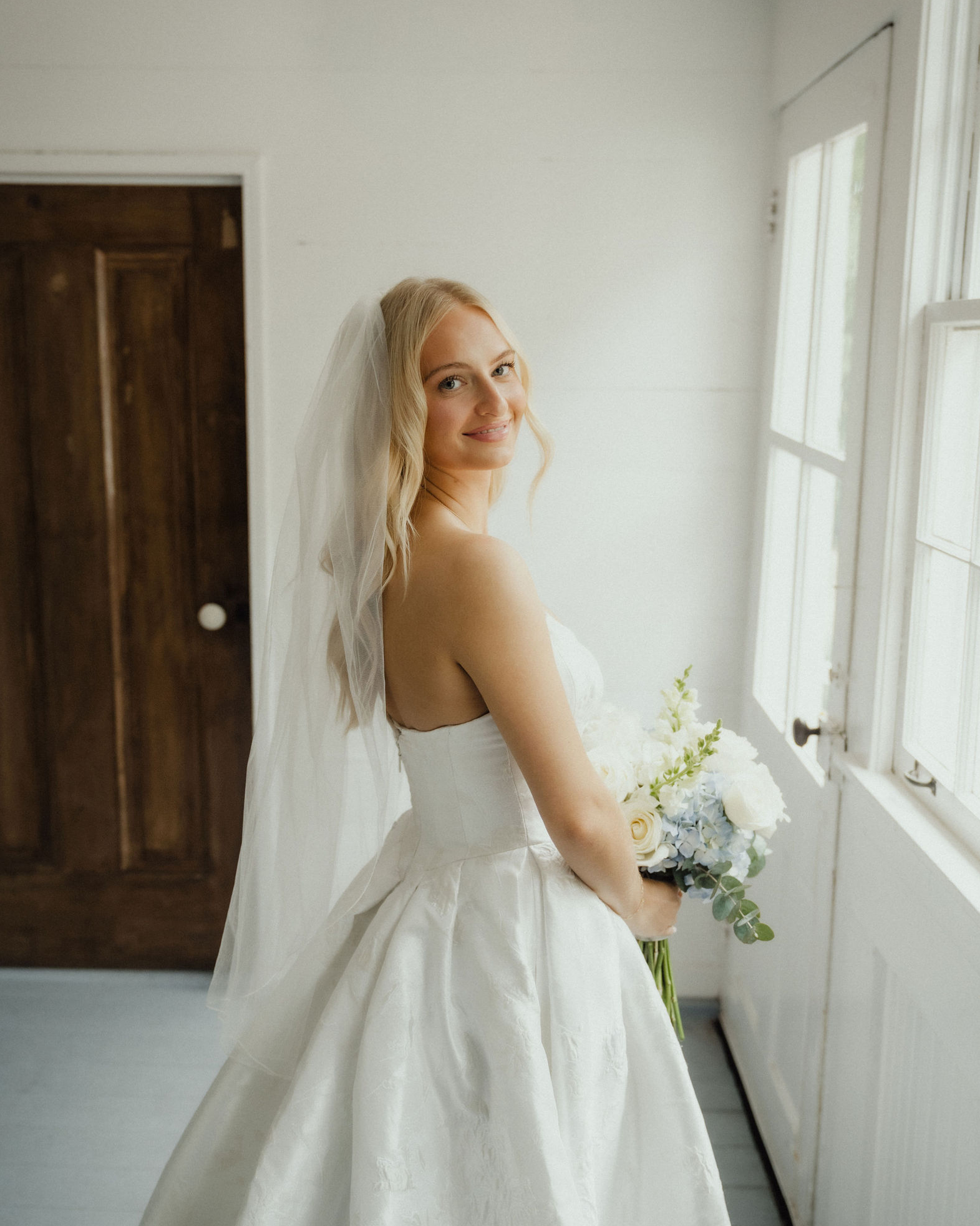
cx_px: 483
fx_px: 1414
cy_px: 621
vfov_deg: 46.8
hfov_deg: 38.2
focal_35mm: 39
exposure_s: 1/200
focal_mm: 34
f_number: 2.8
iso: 800
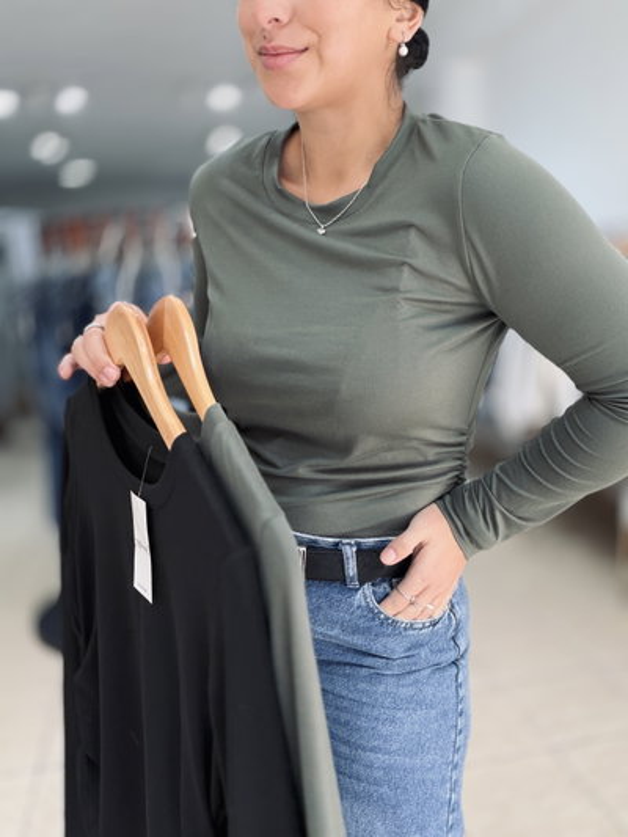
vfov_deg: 60.0
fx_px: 725
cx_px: 314
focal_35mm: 30
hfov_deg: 46.8
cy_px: 418
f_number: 1.9
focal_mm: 2.71
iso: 64
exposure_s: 1/121
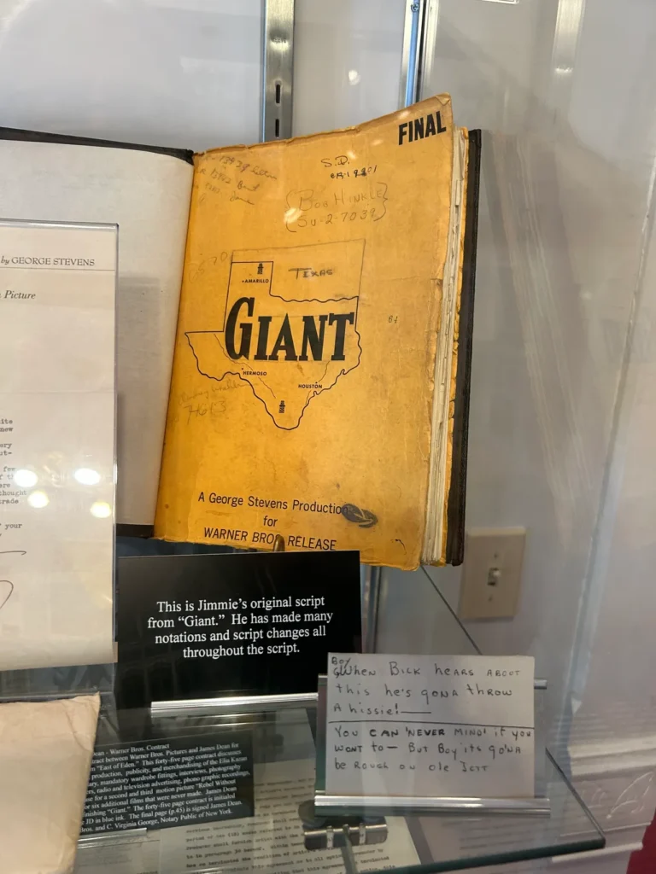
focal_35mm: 26
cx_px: 328
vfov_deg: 67.3
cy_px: 437
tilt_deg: -15.7
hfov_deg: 53.1
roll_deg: -3.0
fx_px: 657
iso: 125
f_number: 1.5
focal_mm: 5.7
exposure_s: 1/60
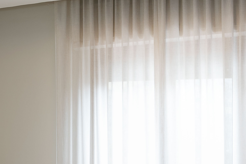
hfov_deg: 27.2
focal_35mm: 73
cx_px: 52
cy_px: 218
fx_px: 499
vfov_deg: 17.4
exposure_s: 1/2
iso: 100
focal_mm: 16
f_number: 10
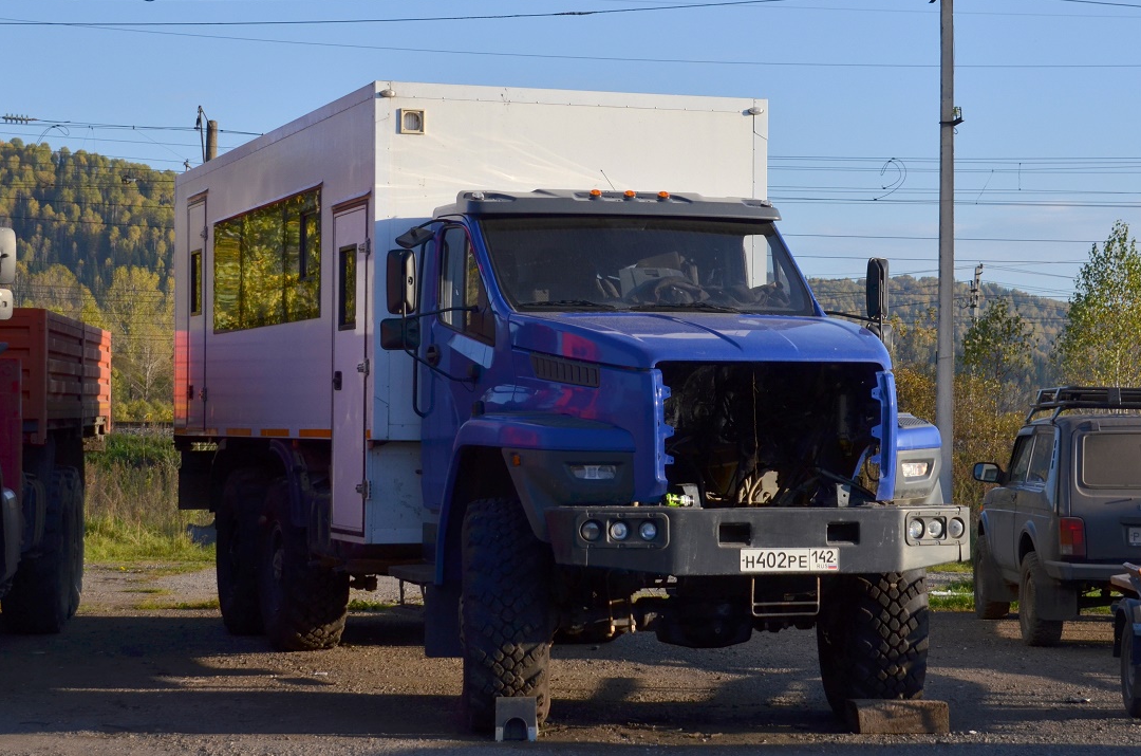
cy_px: 339
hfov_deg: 25.4
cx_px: 596
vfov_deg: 17.0
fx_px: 2530
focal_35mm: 80
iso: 320
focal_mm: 48
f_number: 7.1
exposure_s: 1/1600
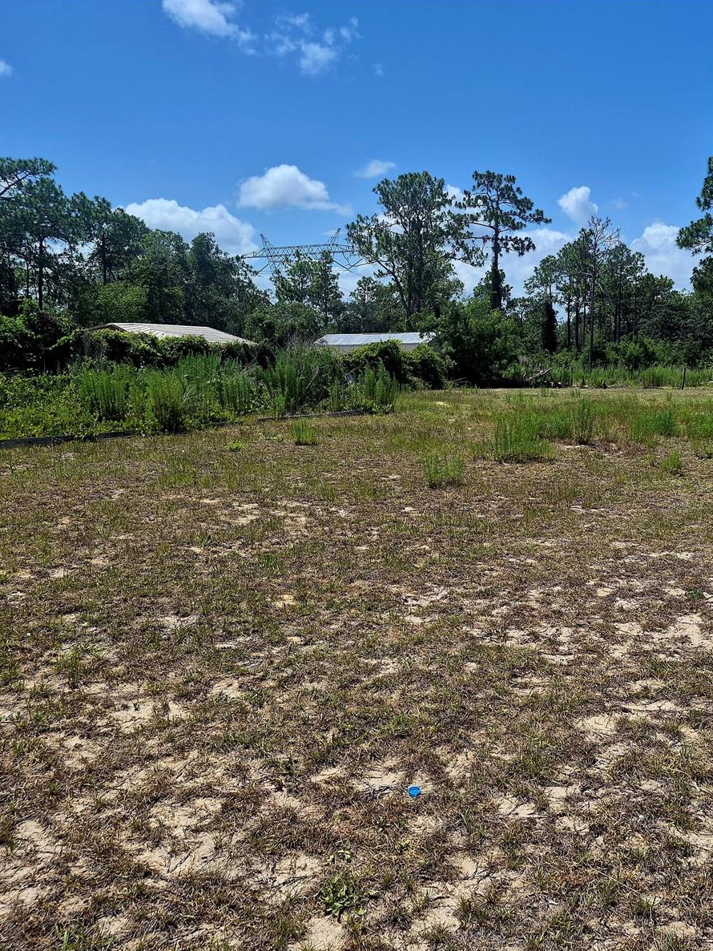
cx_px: 414
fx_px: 852
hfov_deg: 45.3
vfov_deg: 58.4
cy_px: 477
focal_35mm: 31
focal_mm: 5.4
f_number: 1.8
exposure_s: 1/10000
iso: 80
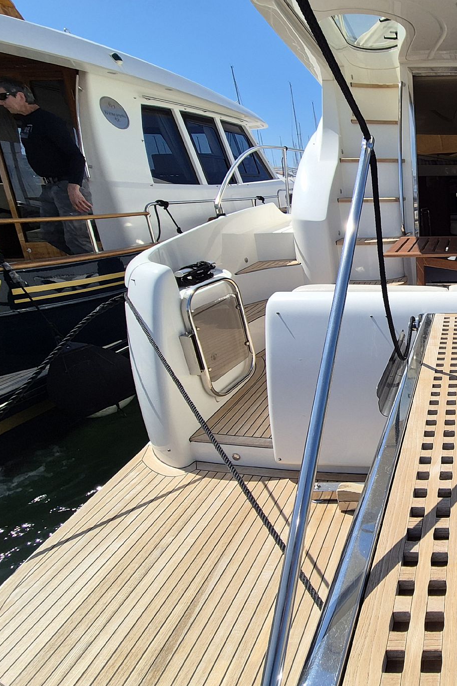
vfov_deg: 86.8
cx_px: 461
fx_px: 362
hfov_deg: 51.2
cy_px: 328
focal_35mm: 19
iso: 50
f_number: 2.2
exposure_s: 1/2824
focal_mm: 2.2
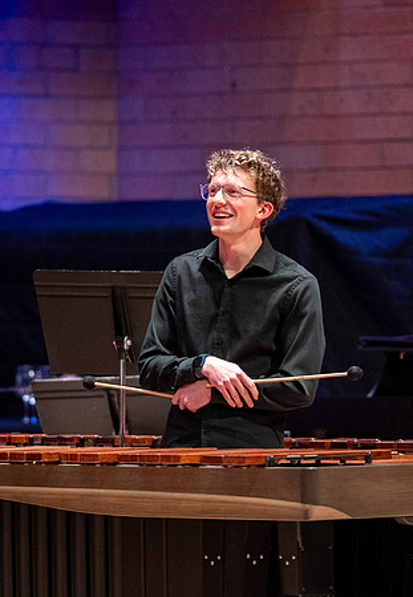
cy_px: 274
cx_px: 195
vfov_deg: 5.1
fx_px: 6695
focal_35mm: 399
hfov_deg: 3.5
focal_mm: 200
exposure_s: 1/320
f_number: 2.8
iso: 3200
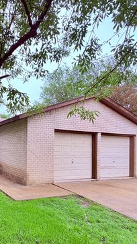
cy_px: 124
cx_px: -14
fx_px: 136
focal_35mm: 21
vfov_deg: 83.8
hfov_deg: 42.1
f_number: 2.2
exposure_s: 1/522
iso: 40
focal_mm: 2.22
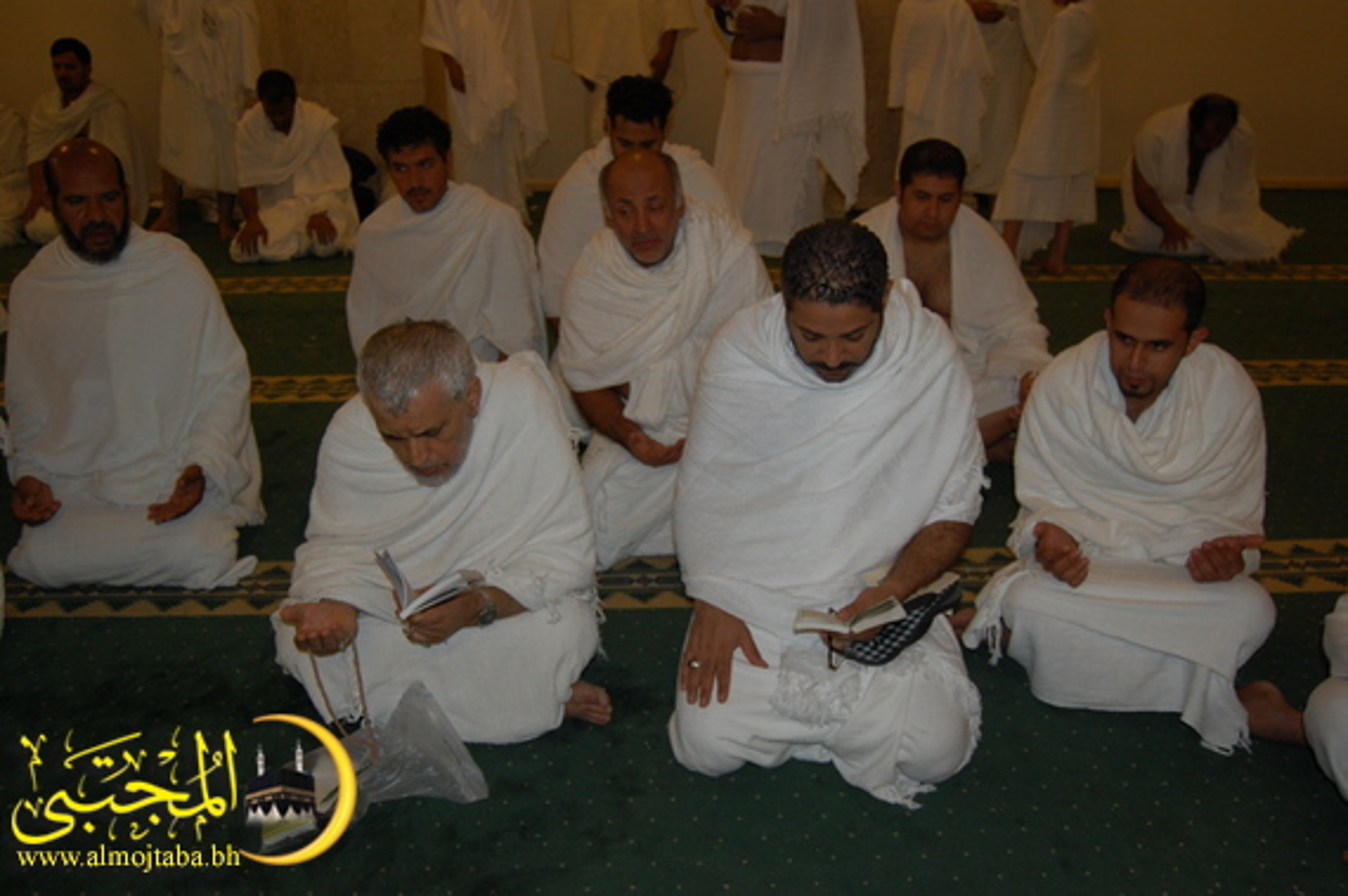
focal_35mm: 30
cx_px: 674
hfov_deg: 62.0
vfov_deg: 43.5
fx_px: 1122
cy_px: 448
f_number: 3.8
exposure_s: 1/60
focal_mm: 20
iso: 400
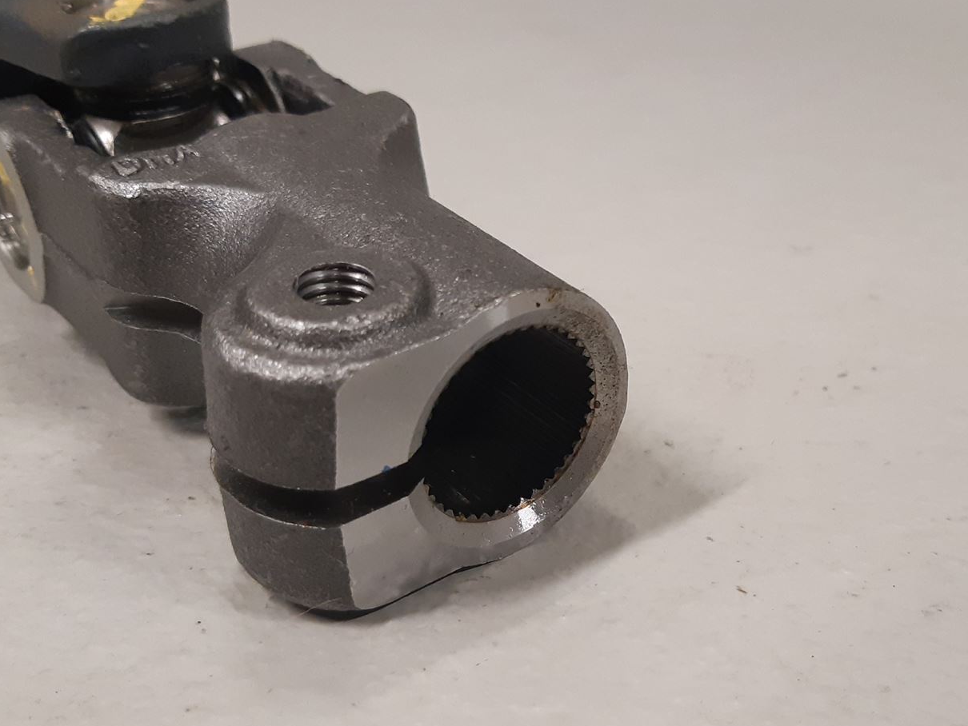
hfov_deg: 42.8
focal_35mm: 44
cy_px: 444
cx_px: 559
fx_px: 1231
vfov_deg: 32.8
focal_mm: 3.93
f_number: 1.7
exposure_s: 1/50
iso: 200
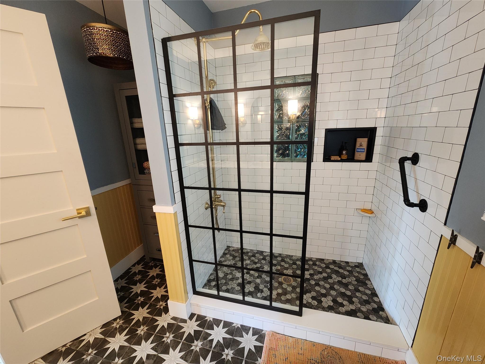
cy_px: 182
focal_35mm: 13
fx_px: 182
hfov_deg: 106.2
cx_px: 242
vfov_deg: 89.9
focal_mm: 2.2
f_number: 2.2
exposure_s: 1/30
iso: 640
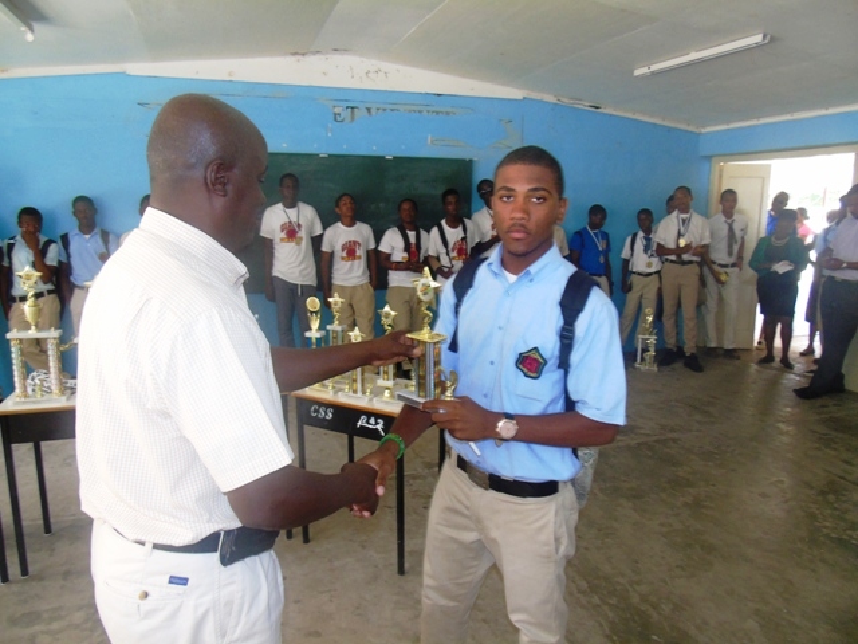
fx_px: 620
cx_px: 429
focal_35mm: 25
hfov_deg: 69.4
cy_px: 322
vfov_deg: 54.9
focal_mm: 4.4
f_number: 3.4
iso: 200
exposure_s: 1/30
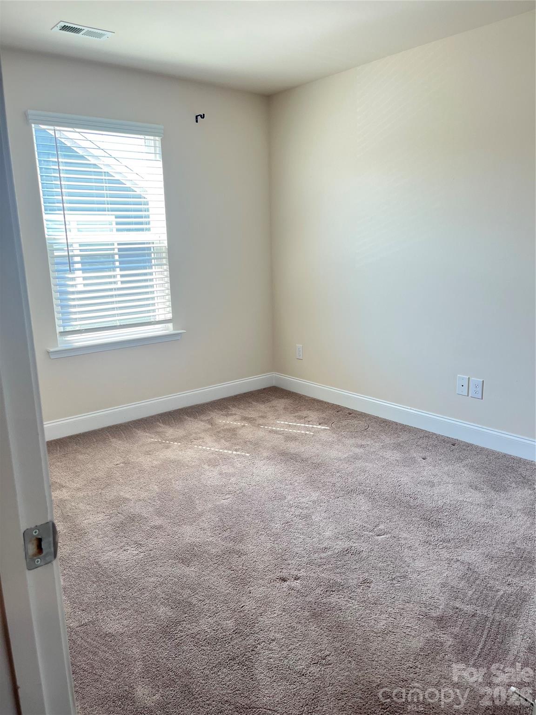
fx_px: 537
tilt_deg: -13.0
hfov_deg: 53.1
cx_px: 268
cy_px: 358
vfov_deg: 67.3
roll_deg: +3.0
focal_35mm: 26
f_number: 1.6
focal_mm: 5.1
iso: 64
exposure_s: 1/120
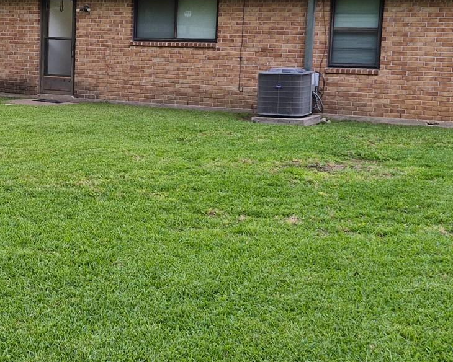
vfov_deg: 24.2
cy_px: 146
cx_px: 99
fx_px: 845
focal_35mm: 63
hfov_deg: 29.4
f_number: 1.8
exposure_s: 1/180
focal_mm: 5.4
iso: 64
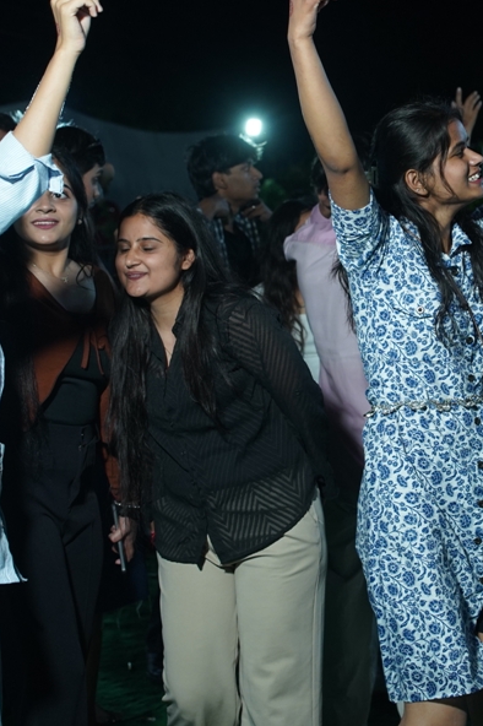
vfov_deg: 28.4
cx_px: 385
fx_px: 1430
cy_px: 285
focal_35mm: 71
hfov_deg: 19.0
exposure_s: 1/160
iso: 1000
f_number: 3.5
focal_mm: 35
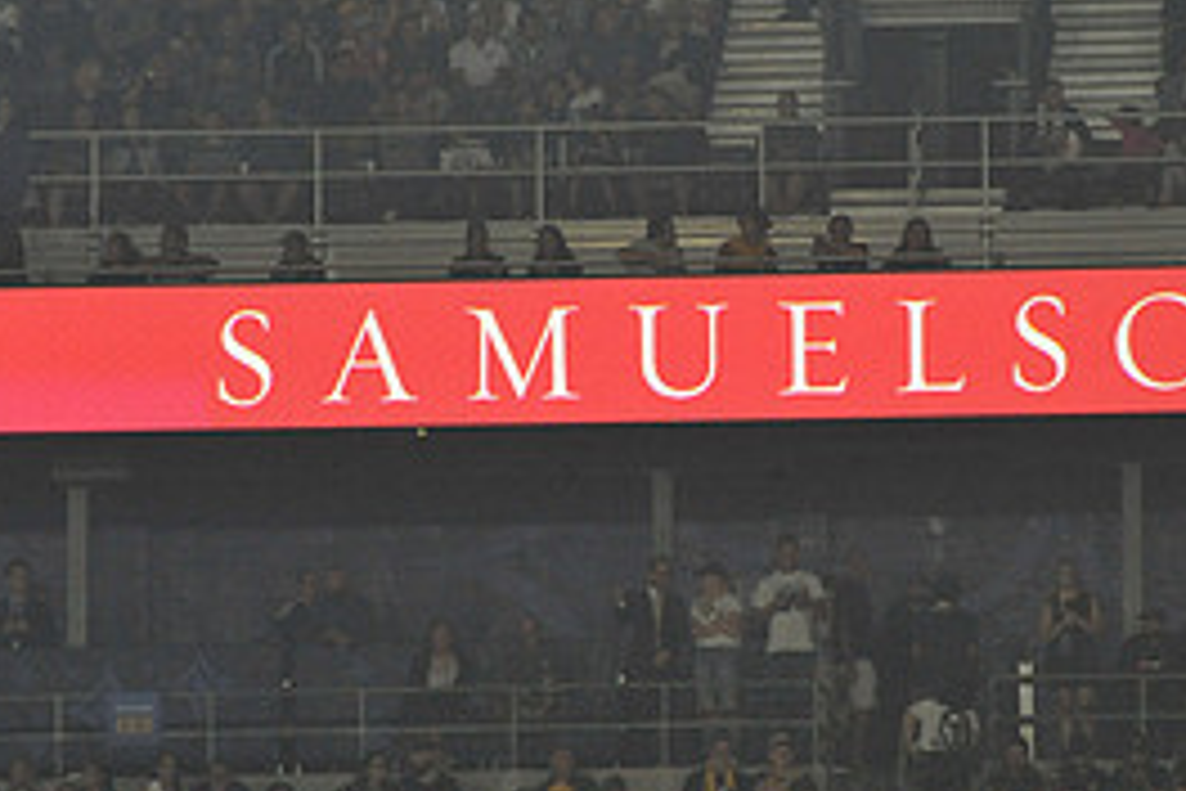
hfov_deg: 4.7
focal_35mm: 439
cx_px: 773
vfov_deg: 3.1
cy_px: 467
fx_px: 14461
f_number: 10
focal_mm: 200
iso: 3200
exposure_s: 1/400
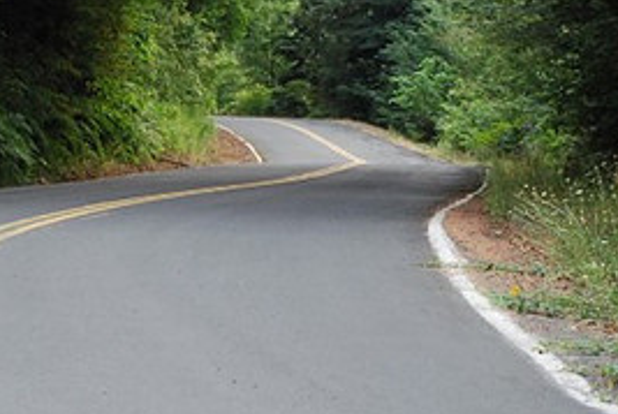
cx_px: 204
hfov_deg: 10.9
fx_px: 3250
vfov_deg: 7.3
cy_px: 357
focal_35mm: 189
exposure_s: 1/320
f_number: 5.3
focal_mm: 58
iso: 1600
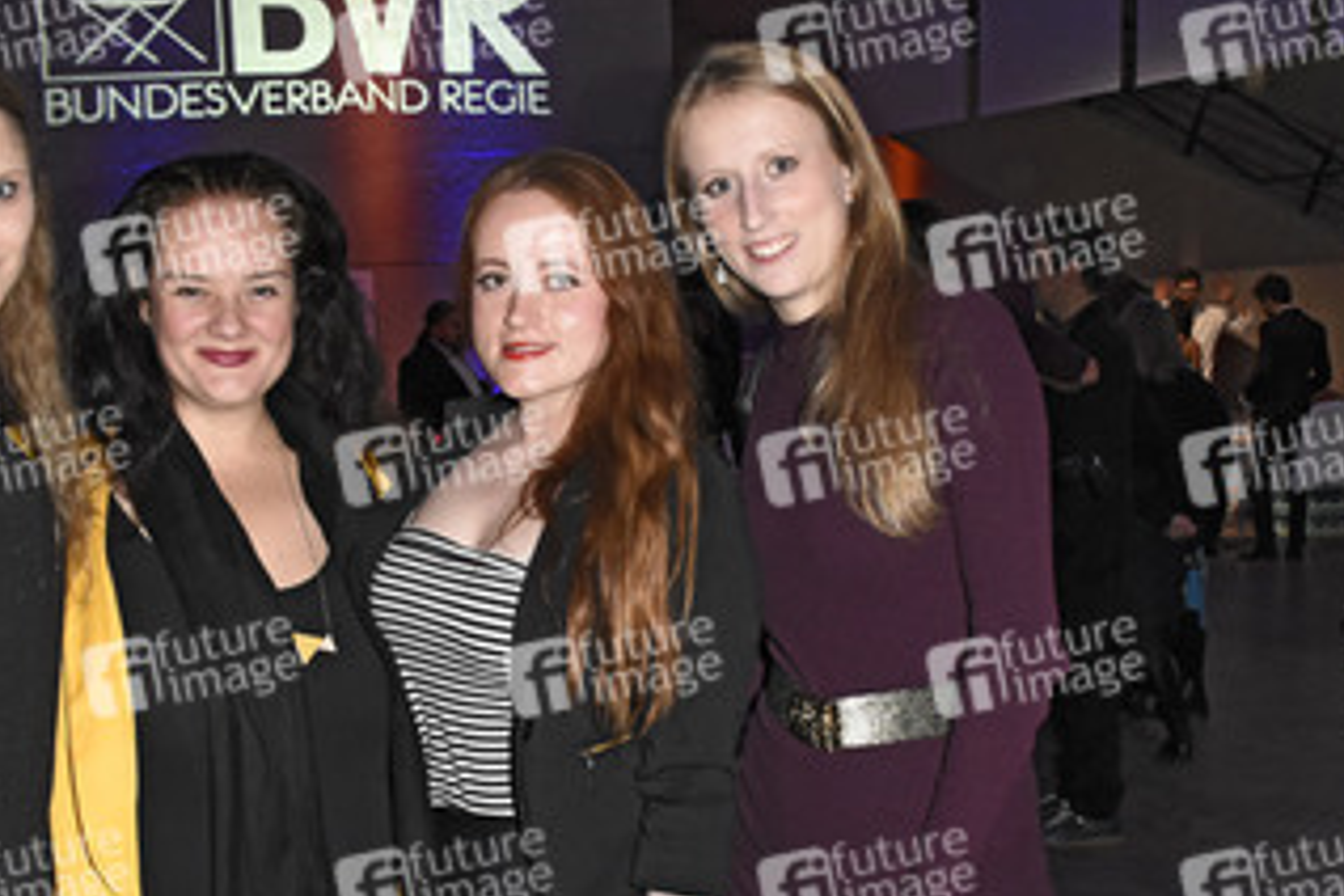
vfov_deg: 26.4
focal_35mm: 51
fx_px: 1904
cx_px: 501
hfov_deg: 38.6
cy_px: 562
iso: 3200
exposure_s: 1/125
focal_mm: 24
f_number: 6.3
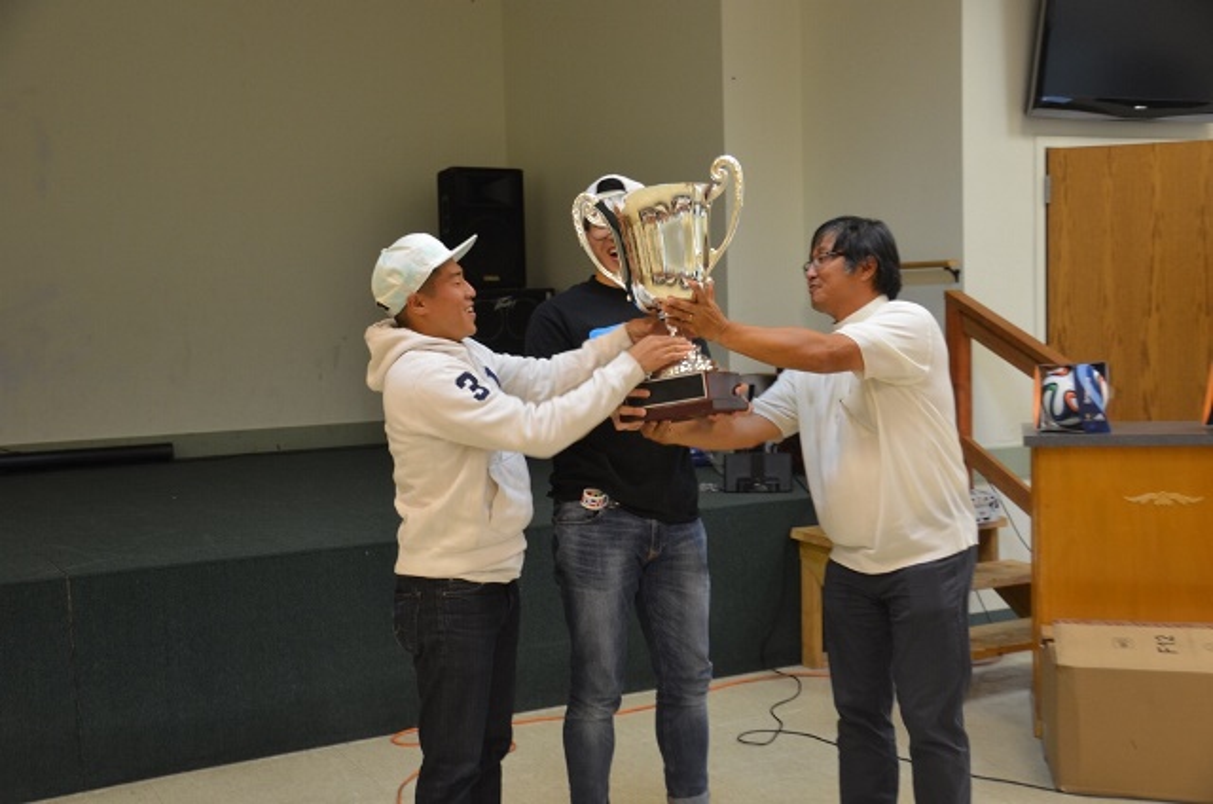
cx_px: 606
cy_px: 402
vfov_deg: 32.9
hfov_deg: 48.0
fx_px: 1362
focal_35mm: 40
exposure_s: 1/50
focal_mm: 27
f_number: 4
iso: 800
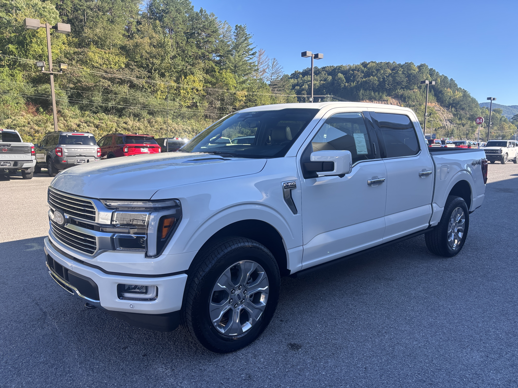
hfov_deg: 67.3
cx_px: 259
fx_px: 389
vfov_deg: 53.1
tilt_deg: -8.7
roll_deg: -2.3
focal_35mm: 26
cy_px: 194
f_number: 1.6
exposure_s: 1/769
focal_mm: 5.96
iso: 50
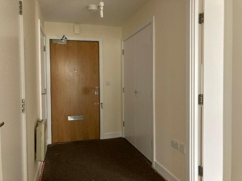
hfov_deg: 63.4
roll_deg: -0.2
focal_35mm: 28
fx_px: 196
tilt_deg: -1.2
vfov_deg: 49.7
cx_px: 121
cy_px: 90
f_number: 1.8
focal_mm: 3.99
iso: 320
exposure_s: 1/45
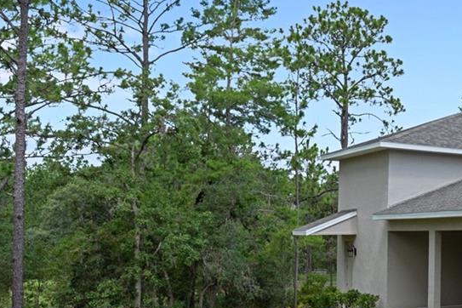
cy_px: 229
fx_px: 738
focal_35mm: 57
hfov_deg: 27.1
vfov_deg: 23.4
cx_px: 648
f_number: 8
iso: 320
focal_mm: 13
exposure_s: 1/320
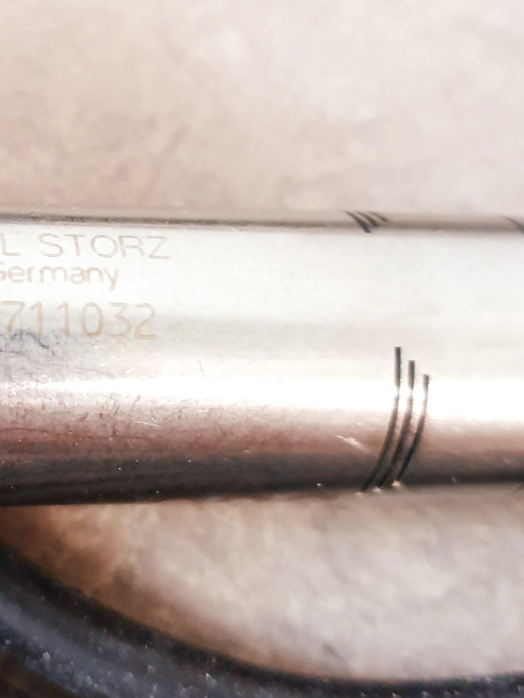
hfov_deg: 25.6
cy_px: 244
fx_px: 1110
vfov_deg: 34.7
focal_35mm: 55
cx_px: 39
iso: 320
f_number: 1.5
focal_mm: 4.3
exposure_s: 1/33
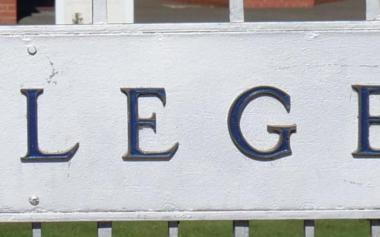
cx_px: -617
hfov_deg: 4.6
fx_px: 4617
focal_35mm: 446
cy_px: -190
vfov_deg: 2.9
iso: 200
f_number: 7.1
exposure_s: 1/1000
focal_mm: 32
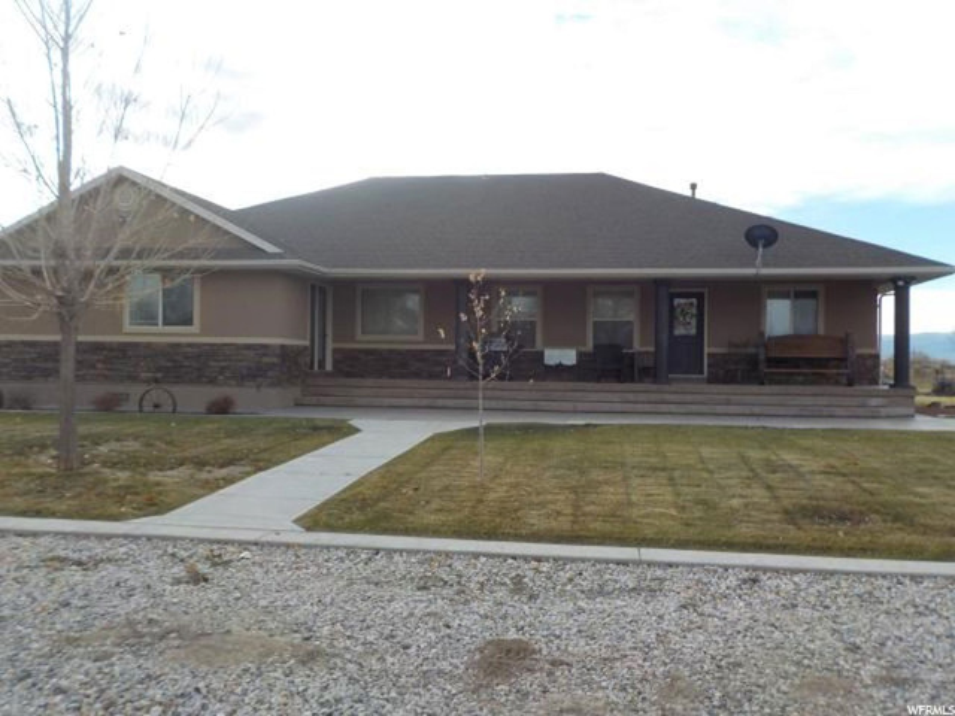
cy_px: 358
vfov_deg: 46.8
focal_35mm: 30
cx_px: 478
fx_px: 828
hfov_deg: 60.0
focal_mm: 4.1
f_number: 3.3
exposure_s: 1/500
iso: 125
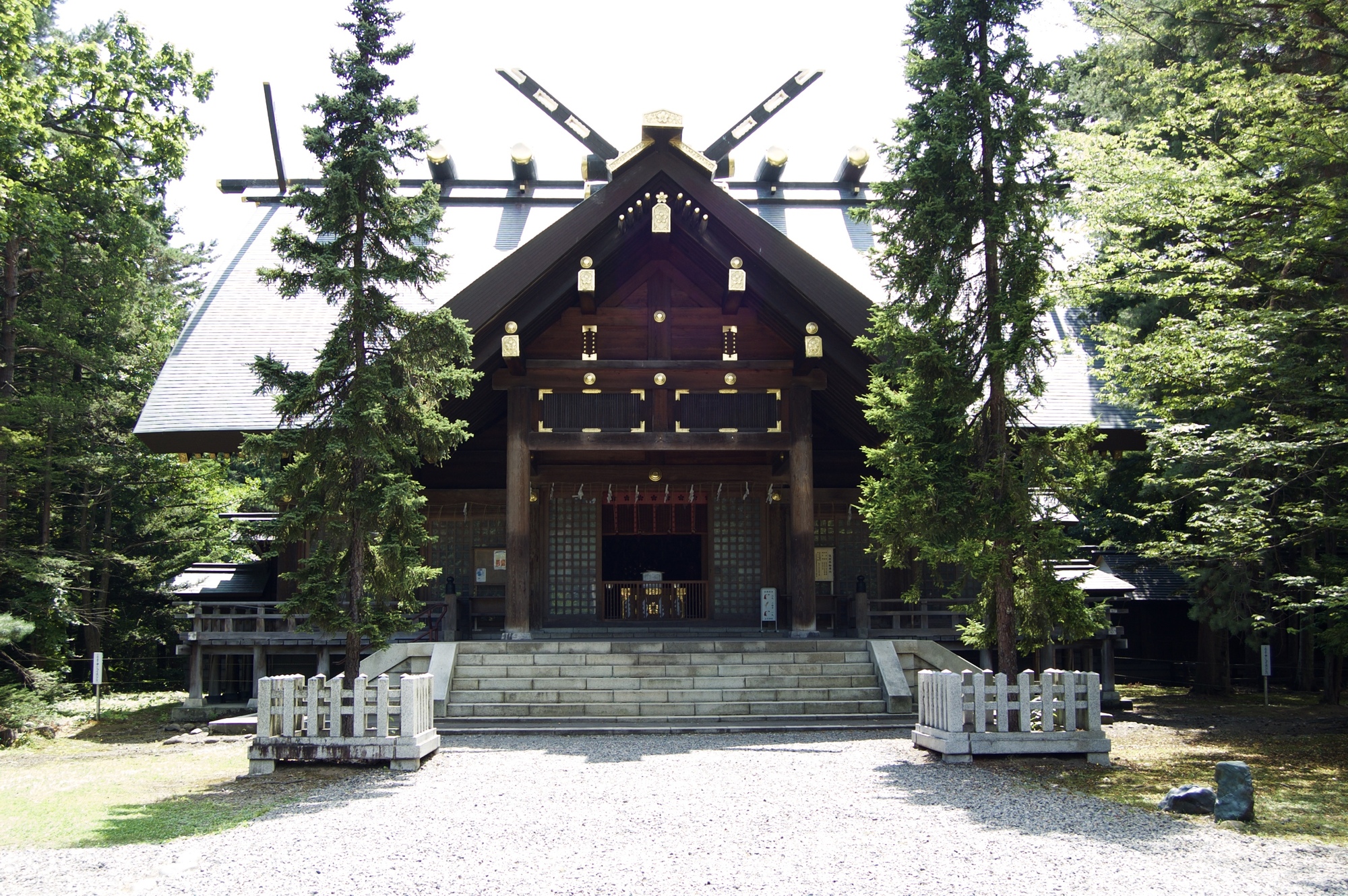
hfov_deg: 53.2
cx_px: 674
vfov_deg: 36.8
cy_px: 448
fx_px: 1347
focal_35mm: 36
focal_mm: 24
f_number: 5.6
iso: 200
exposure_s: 1/125
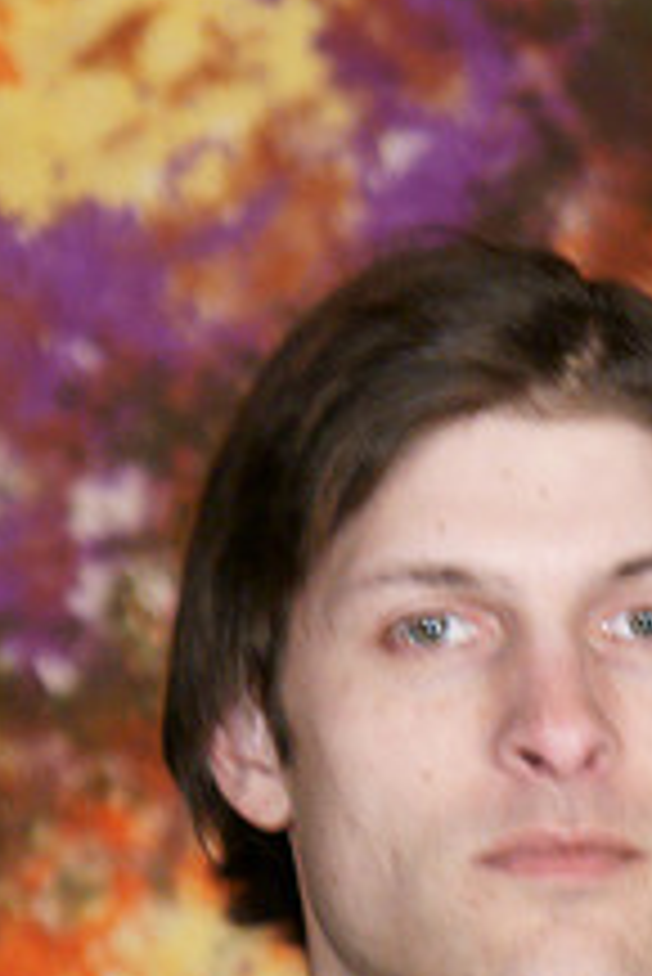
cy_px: 980
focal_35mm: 300
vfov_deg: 6.8
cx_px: 524
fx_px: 8145
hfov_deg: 4.6
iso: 1600
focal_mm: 75
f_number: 2.8
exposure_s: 1/25
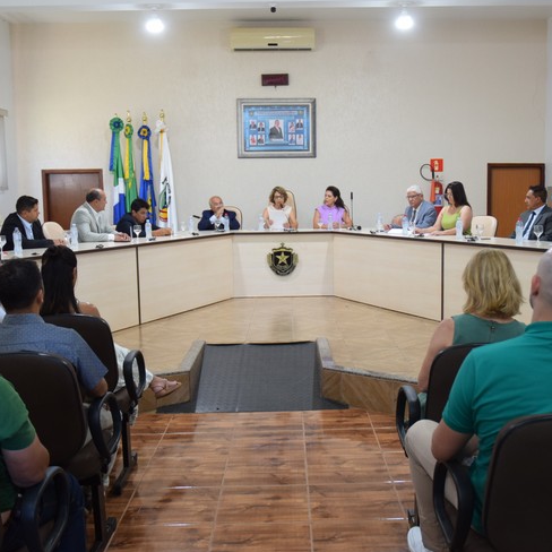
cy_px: 278
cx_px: 314
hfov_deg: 39.1
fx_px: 776
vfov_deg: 39.2
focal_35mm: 43
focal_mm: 22
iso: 800
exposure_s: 1/60
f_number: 4
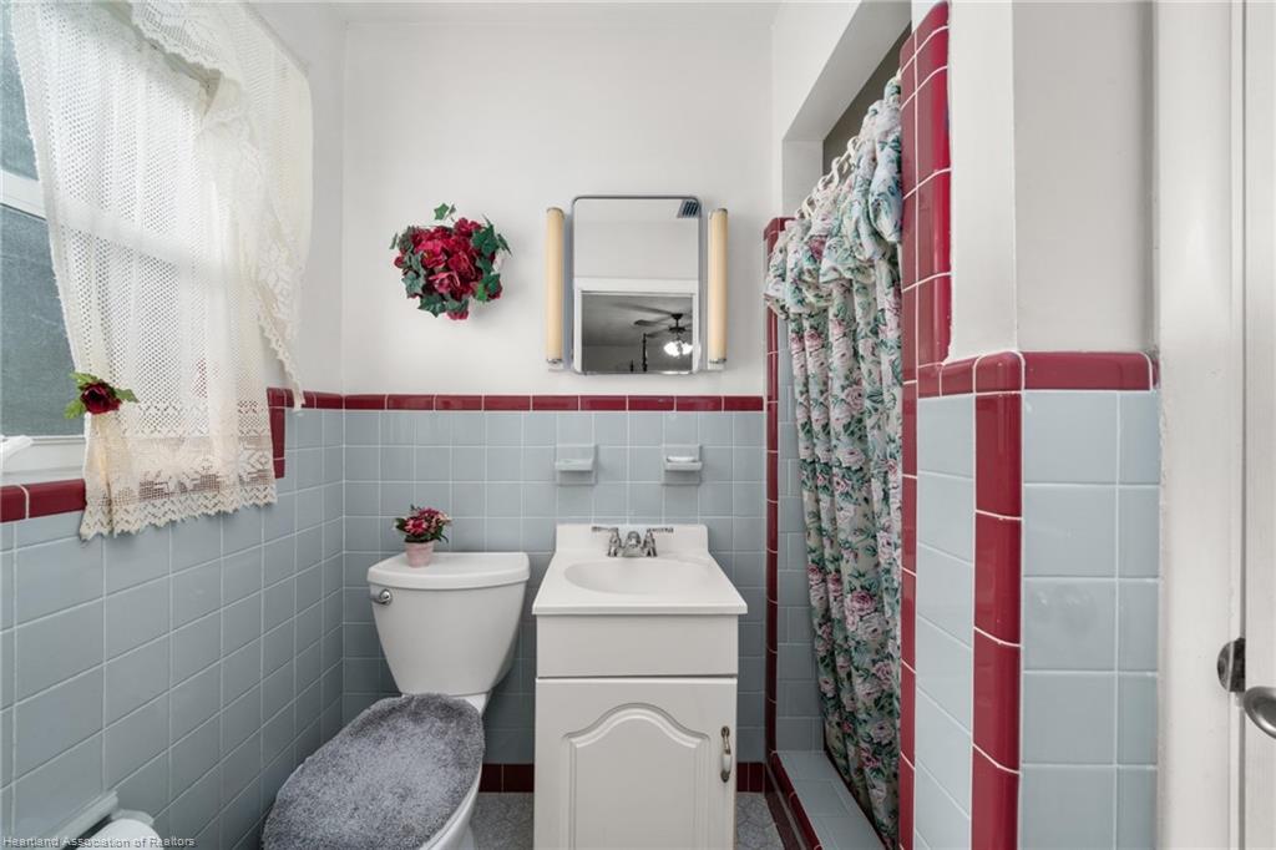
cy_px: 425
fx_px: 425
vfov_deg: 90.0
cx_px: 638
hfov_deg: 112.6
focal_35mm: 12
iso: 400
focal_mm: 12
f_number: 11
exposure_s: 1/25
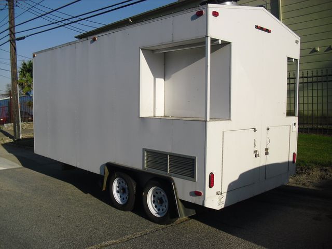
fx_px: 345
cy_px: 124
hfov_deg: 51.4
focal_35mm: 36
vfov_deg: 39.7
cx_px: 166
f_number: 7.8
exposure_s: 1/320
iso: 80
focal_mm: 6.3
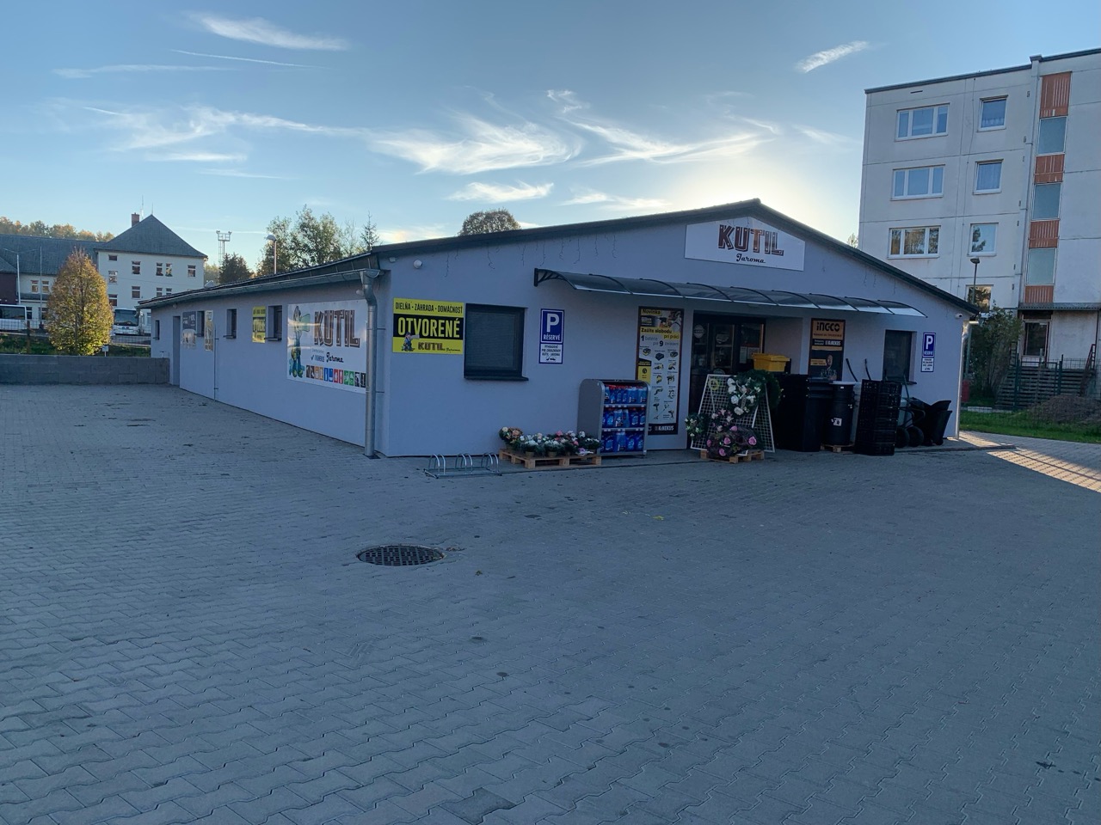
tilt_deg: -4.5
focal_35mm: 26
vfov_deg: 53.1
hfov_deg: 67.3
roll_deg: -2.3
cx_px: 550
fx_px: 827
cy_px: 412
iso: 25
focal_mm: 4.25
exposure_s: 1/1220
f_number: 1.8
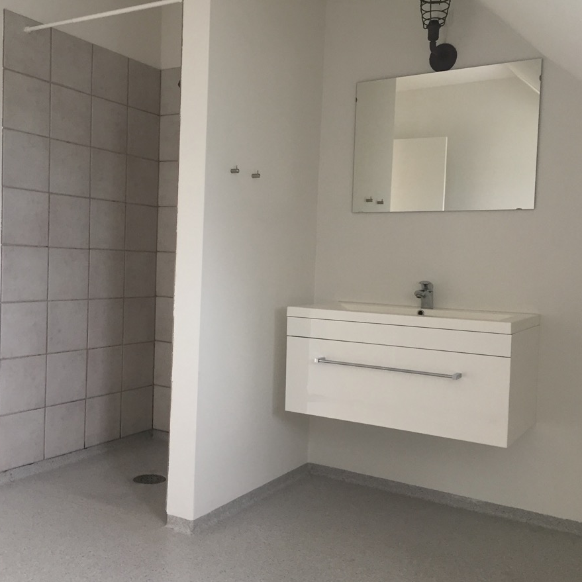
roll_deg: -3.8
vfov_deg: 47.2
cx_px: 252
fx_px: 666
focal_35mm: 35
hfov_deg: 47.1
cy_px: 293
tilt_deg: -2.4
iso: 100
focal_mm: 4.15
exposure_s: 1/33
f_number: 2.2
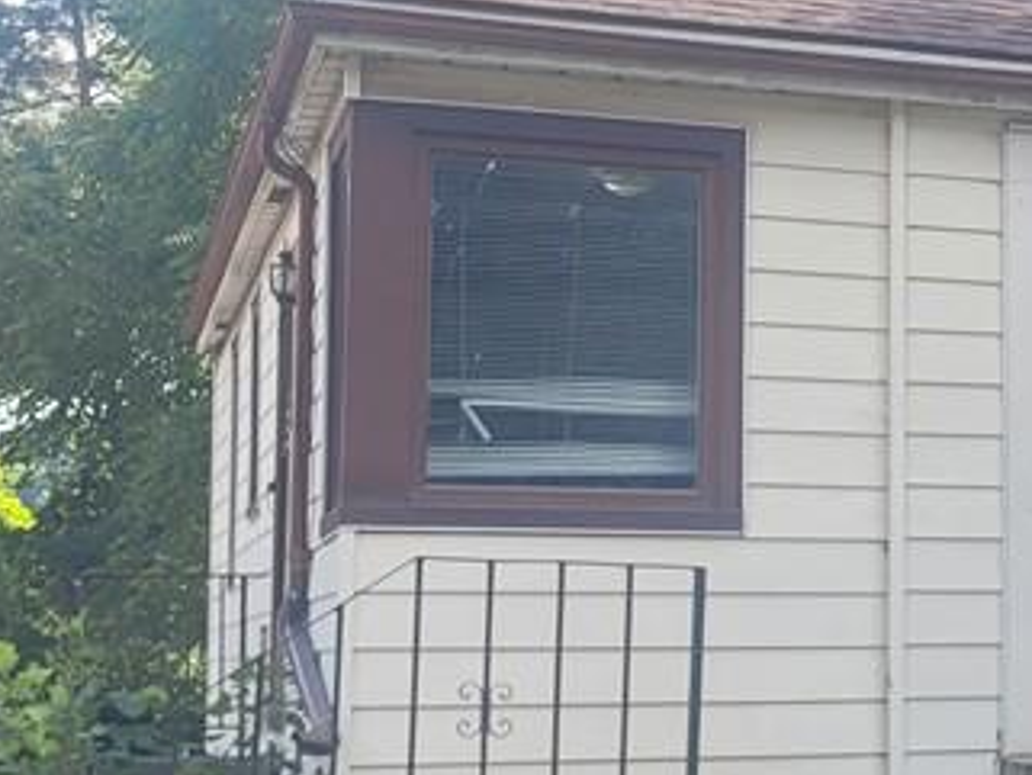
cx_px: 1151
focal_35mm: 83
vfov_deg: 17.7
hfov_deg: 22.2
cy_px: 534
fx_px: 2475
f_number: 1.8
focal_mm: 5.4
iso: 40
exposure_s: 1/437
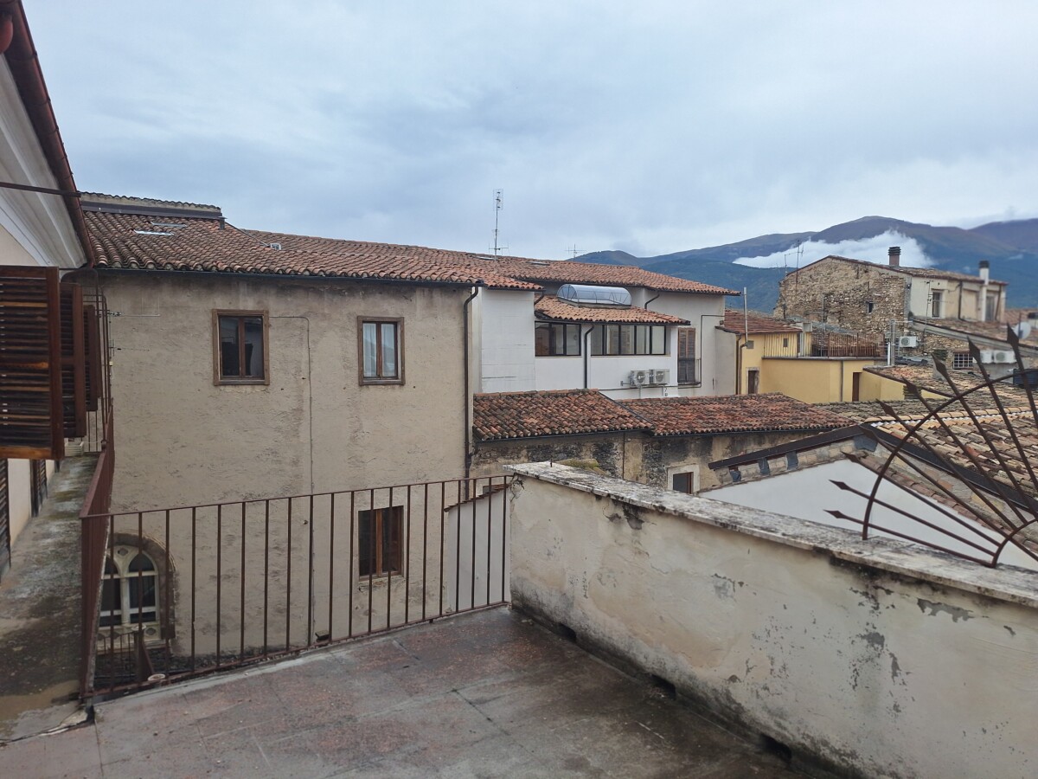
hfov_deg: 73.9
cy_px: 390
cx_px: 519
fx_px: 690
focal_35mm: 23
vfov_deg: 58.9
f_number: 1.8
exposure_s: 1/1276
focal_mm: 5.54
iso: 40
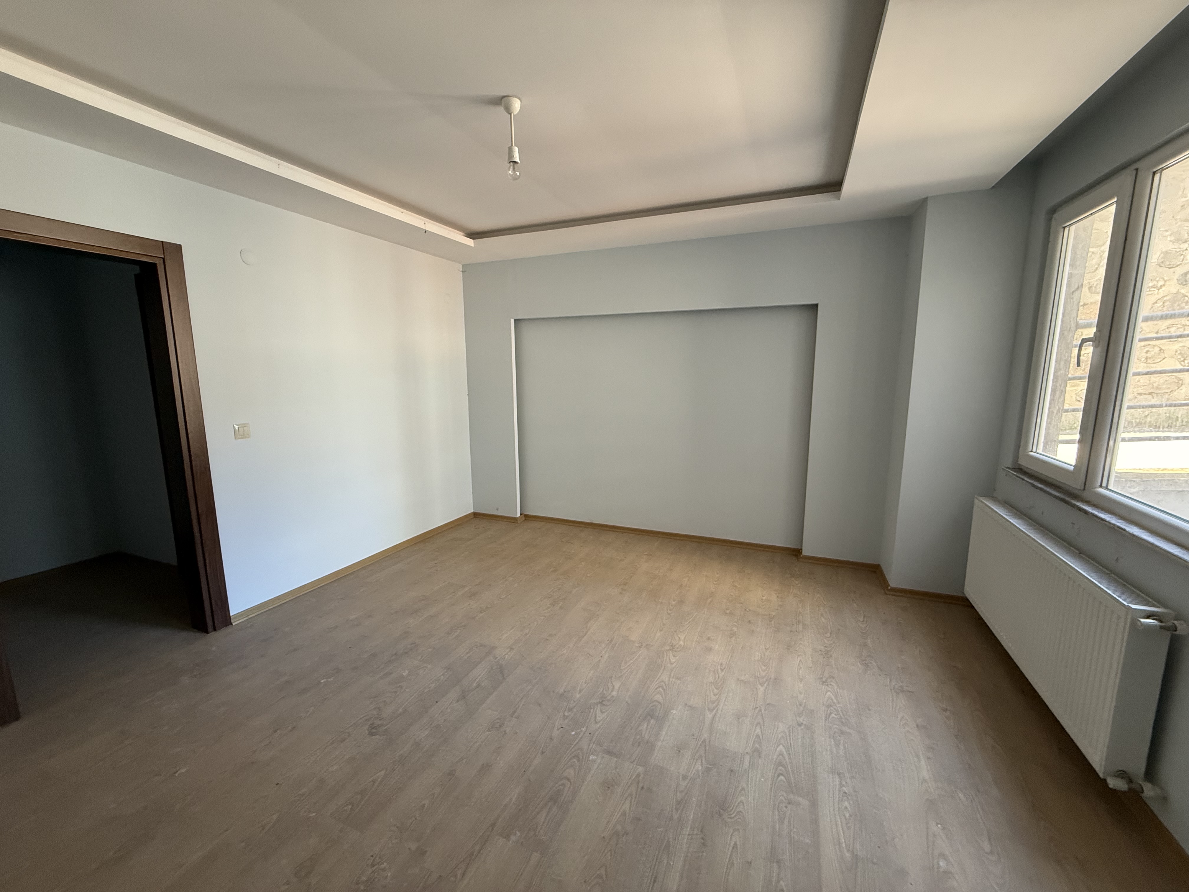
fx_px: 481
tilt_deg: -8.2
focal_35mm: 14
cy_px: 446
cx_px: 594
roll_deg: +0.4
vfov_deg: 85.7
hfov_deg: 102.1
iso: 320
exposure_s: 1/99
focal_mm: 2.22
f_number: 2.2
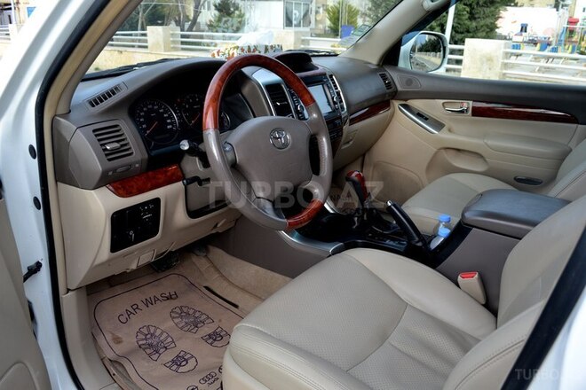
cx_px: 293
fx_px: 439
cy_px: 195
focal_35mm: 27
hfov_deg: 67.4
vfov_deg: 47.9
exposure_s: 1/125
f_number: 5.6
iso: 280
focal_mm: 18
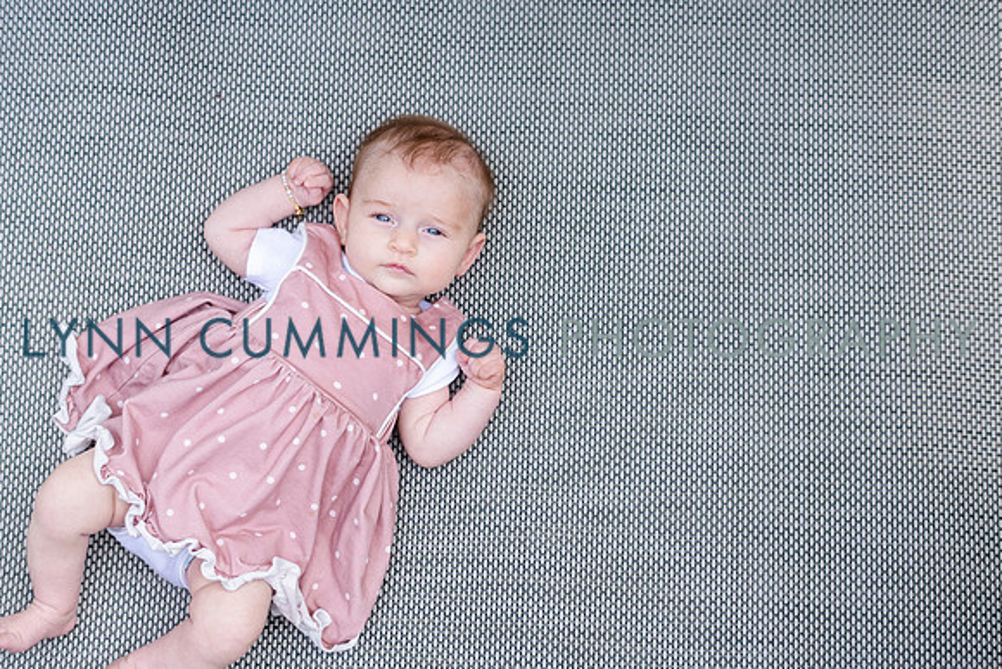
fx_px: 1615
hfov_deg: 34.5
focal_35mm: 58
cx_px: 501
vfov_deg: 23.4
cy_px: 334
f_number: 3.2
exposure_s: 1/640
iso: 500
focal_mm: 58
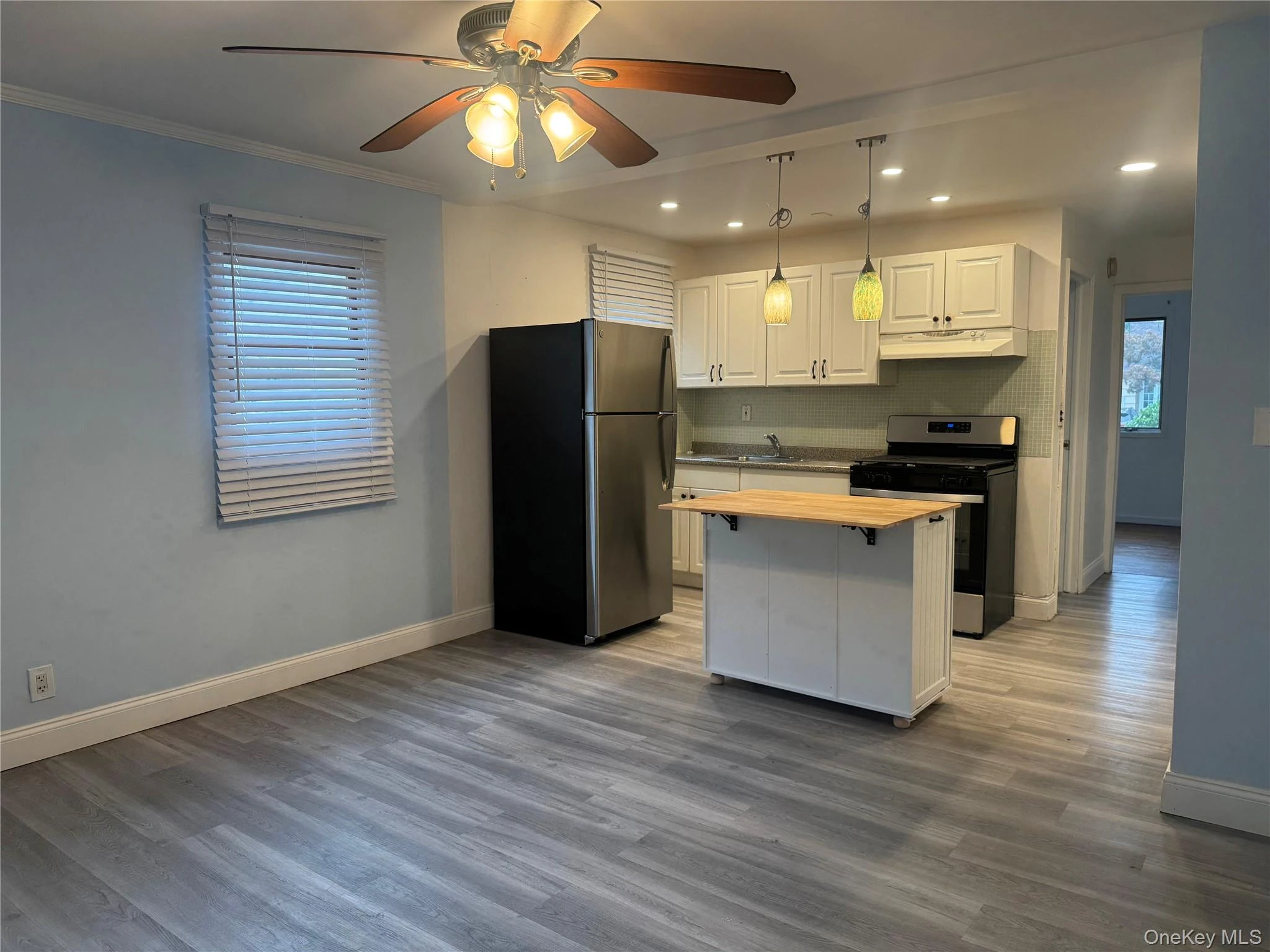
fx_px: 881
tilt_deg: -4.9
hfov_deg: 71.6
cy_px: 476
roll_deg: +0.4
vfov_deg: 56.8
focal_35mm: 24
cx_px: 635
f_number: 1.78
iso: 160
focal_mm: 6.76
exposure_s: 1/120
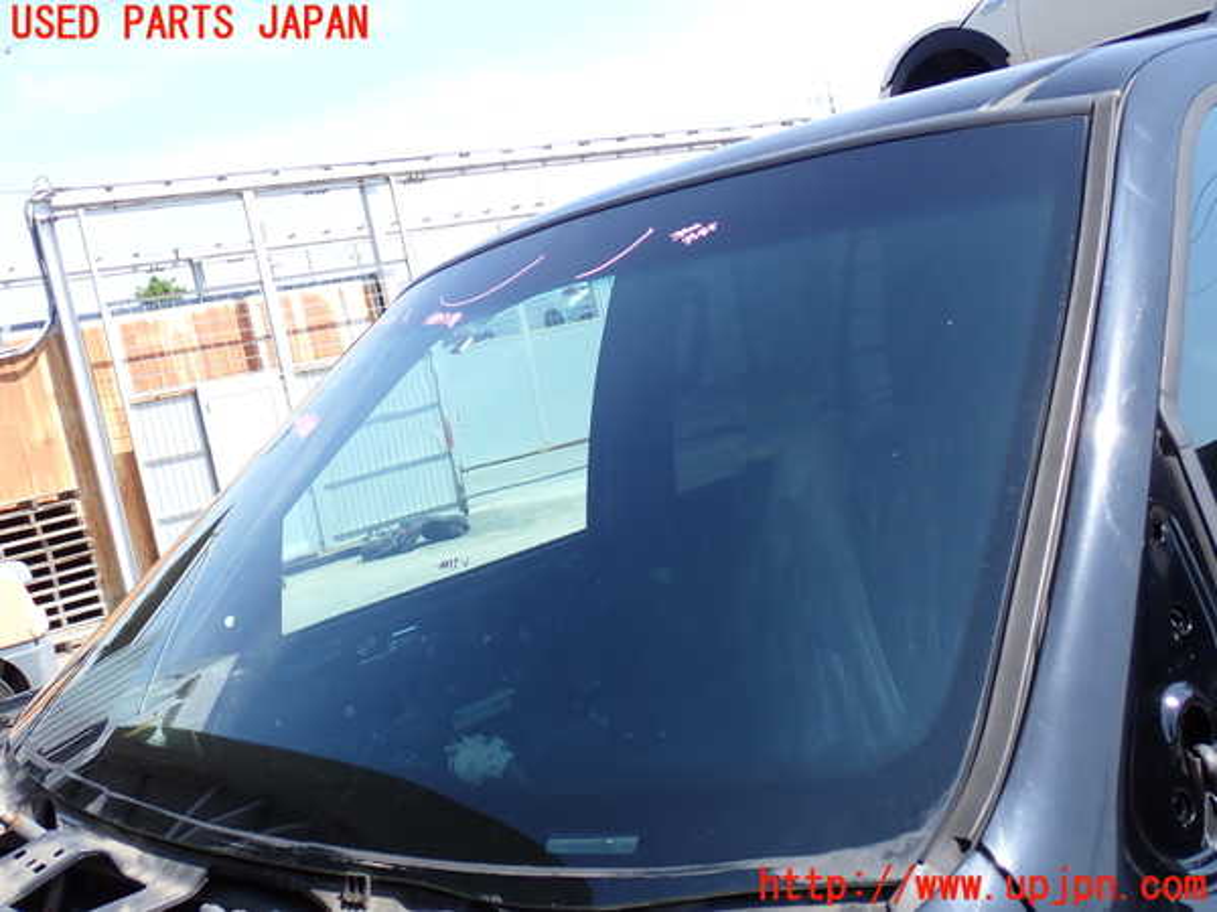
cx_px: 608
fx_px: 1336
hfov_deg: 49.0
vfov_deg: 37.7
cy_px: 456
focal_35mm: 38
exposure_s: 1/320
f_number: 3.5
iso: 100
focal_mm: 6.83
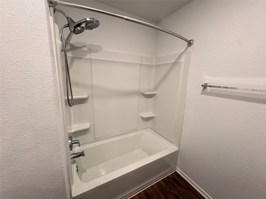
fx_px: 108
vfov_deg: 85.7
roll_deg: -1.1
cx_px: 133
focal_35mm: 14
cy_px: 100
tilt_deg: -12.0
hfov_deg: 102.1
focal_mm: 2.22
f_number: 2.2
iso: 125
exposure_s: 1/60
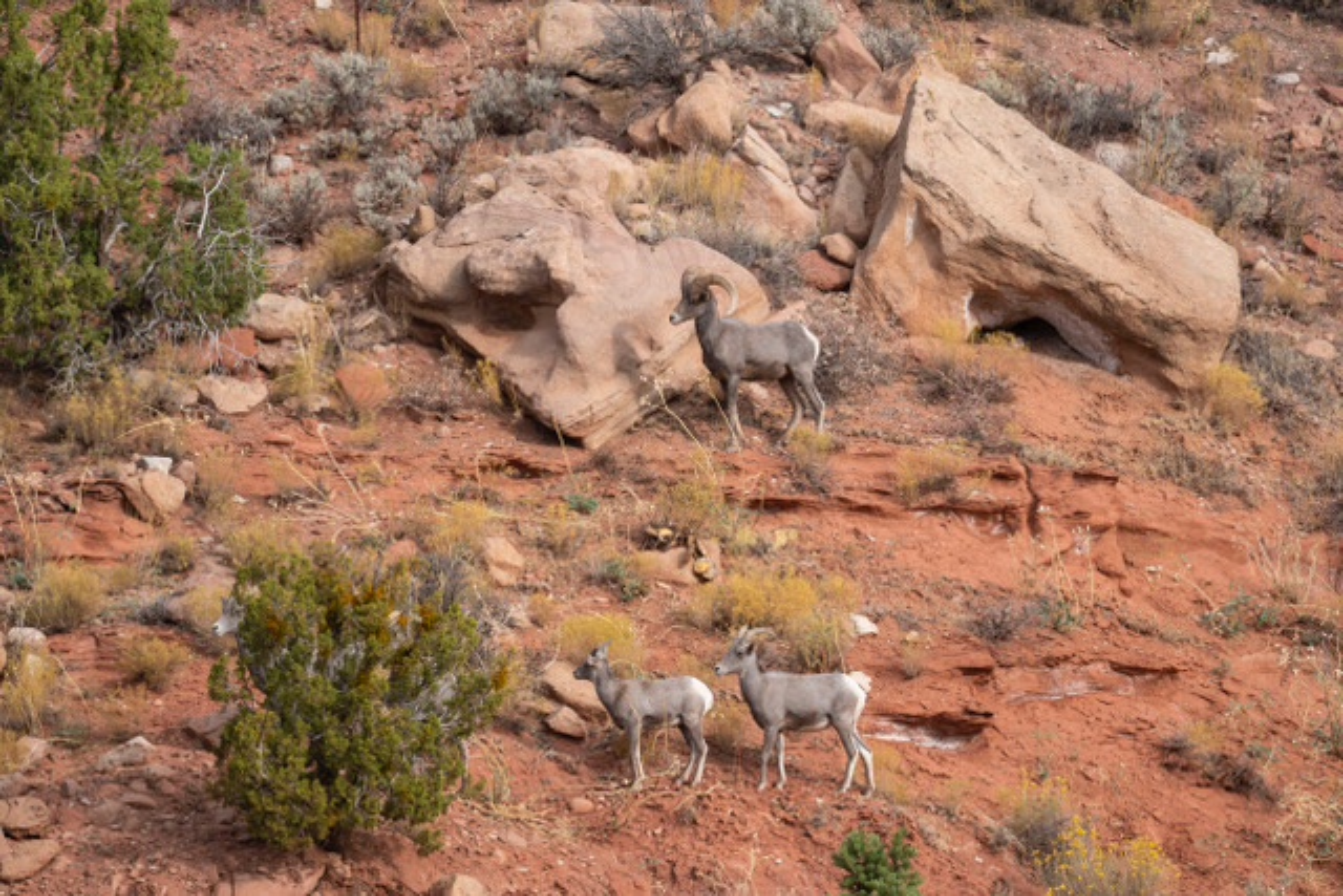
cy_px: 448
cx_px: 672
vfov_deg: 3.1
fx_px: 16790
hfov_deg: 4.6
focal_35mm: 450
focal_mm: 300
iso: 400
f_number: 6.3
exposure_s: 1/1600
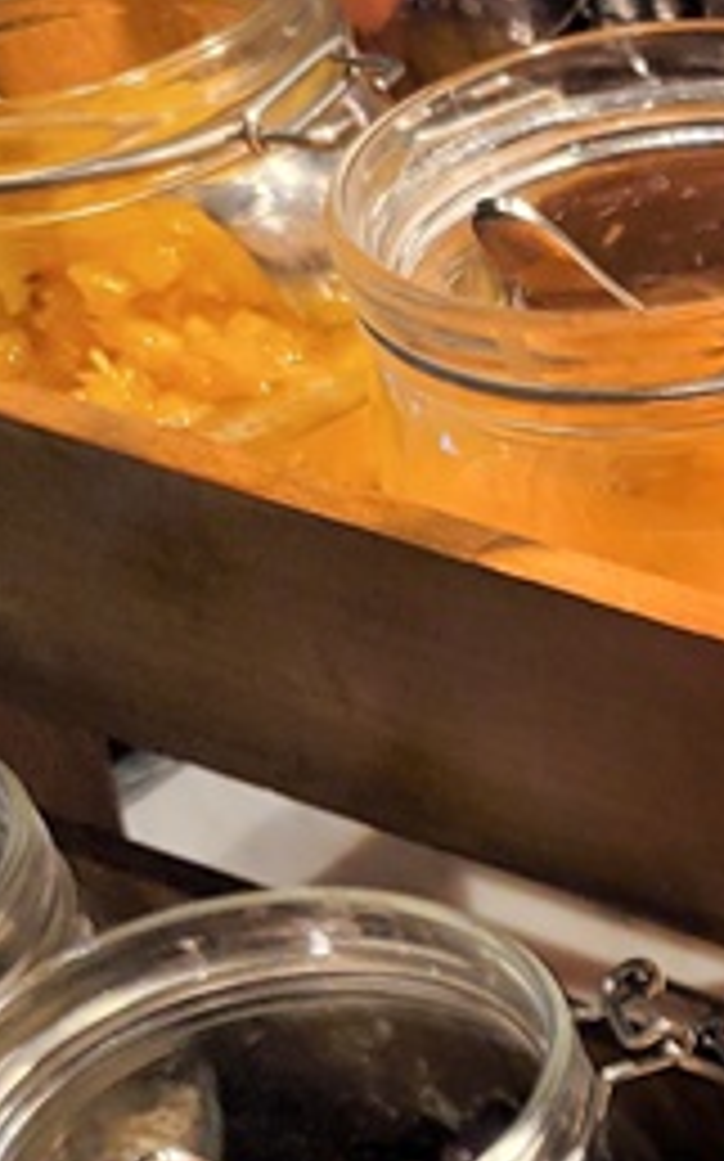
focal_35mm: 107
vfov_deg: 17.9
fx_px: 3382
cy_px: 1593
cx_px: 1934
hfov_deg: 10.1
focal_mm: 5.4
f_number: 1.8
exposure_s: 1/100
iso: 40
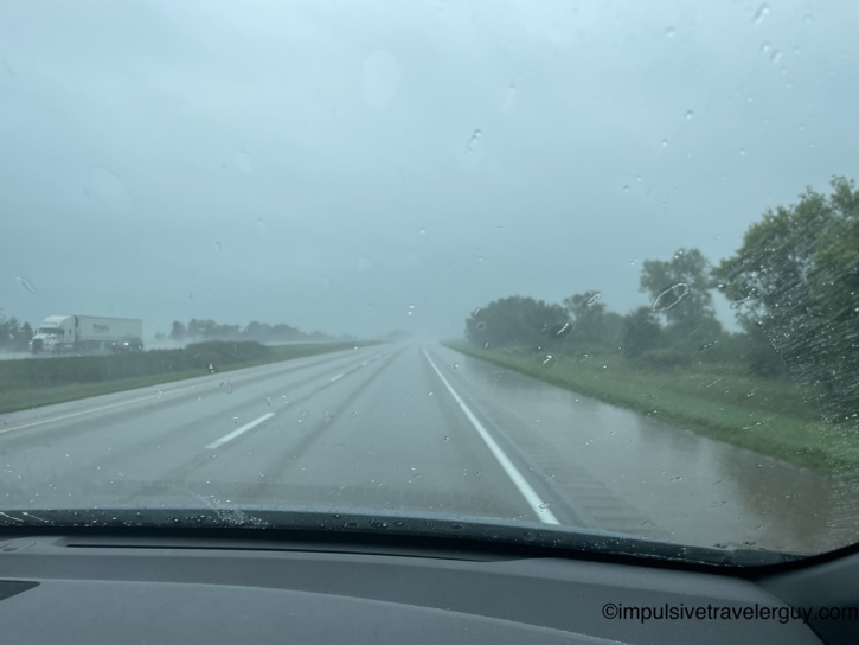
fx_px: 645
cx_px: 430
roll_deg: +0.7
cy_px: 322
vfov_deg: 53.1
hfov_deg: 67.3
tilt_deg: +0.7
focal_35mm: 26
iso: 32
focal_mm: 4.2
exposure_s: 1/963
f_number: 1.6
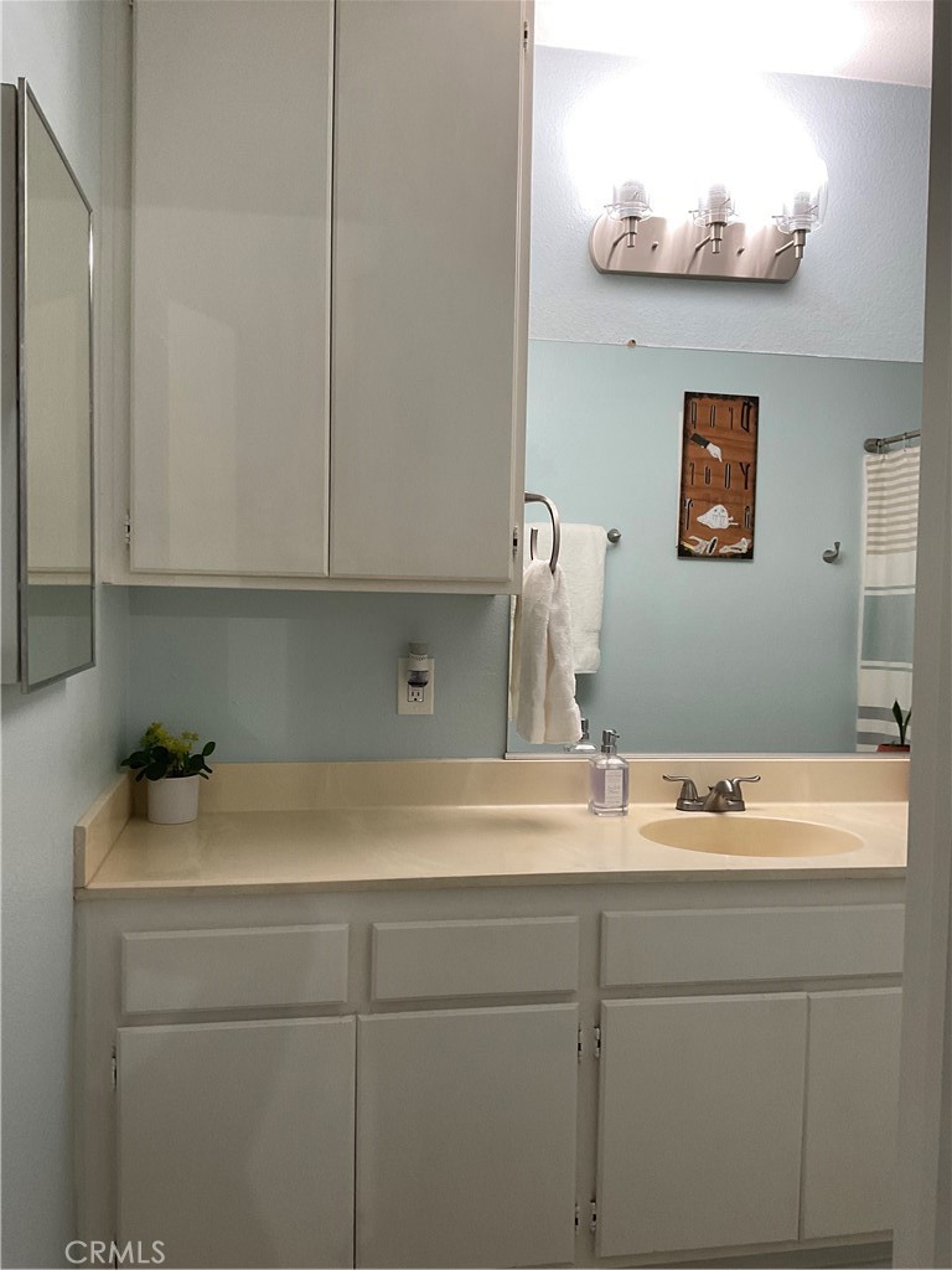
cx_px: 476
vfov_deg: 61.7
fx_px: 1063
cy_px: 635
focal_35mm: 29
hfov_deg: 48.2
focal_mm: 3
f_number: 1.8
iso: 100
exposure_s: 1/60
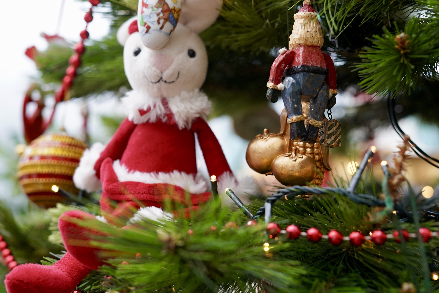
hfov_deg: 29.7
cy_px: 94
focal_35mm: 68
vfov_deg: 19.9
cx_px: 215
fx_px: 829
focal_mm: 50
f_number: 4
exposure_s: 1/160
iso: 1600
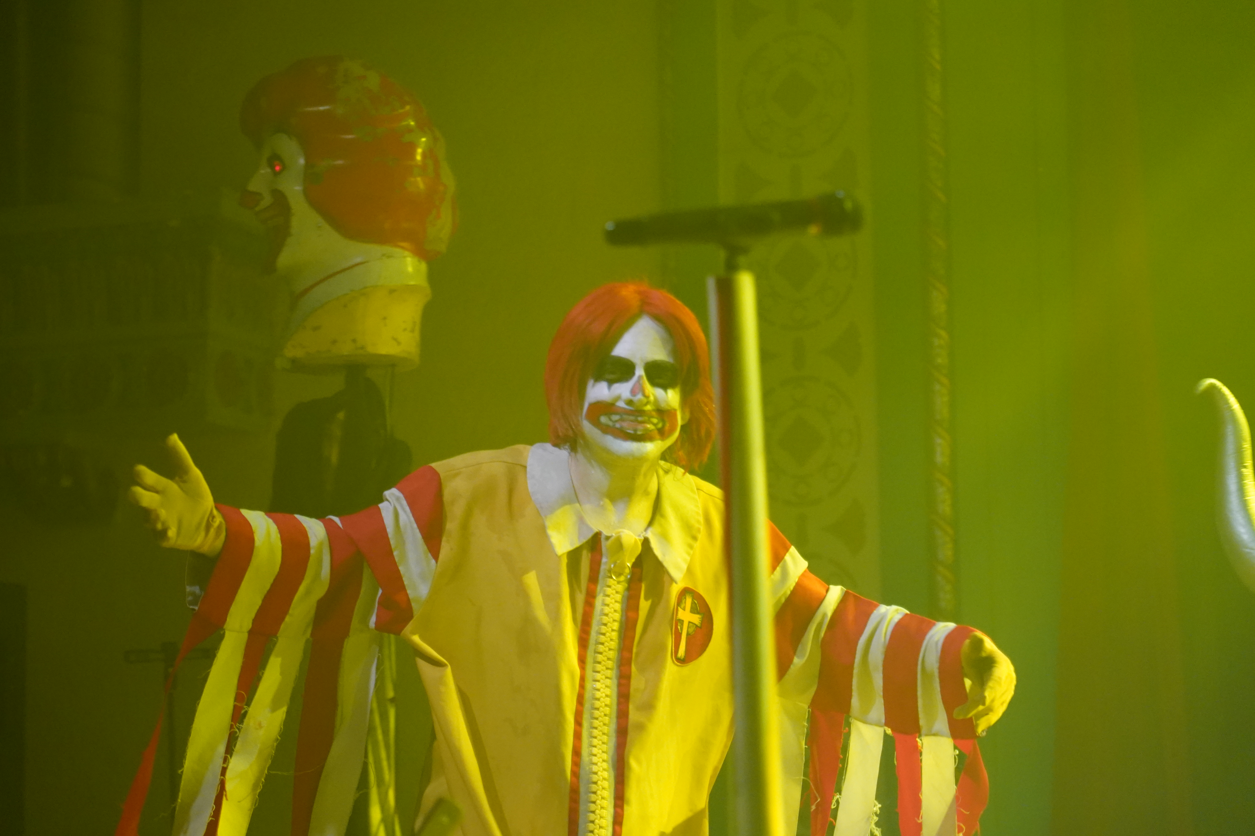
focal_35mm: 105
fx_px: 3660
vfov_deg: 13.0
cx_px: 628
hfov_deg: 19.5
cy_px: 418
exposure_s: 1/160
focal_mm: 105
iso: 6400
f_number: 4
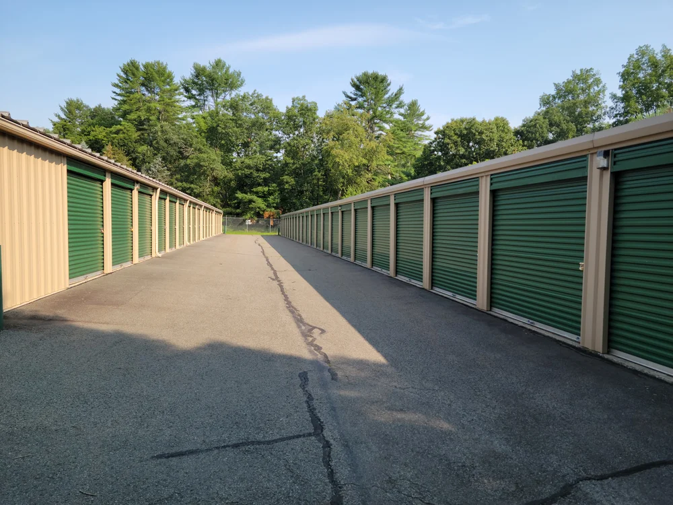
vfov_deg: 49.7
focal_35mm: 28
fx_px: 544
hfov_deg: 63.4
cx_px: 336
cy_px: 252
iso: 25
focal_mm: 5.9
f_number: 2
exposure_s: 1/431
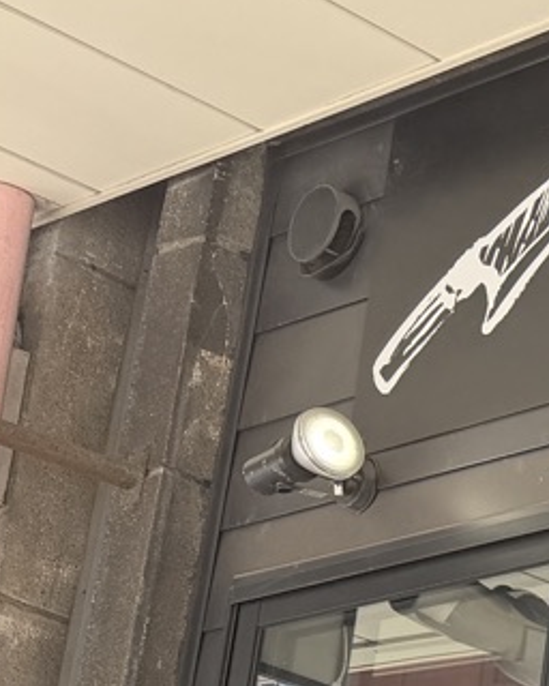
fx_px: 2376
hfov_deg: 10.3
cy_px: 948
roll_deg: -2.1
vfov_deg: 15.5
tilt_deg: +12.1
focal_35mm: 117
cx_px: 1550
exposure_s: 1/517
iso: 80
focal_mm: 6.76
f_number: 1.78
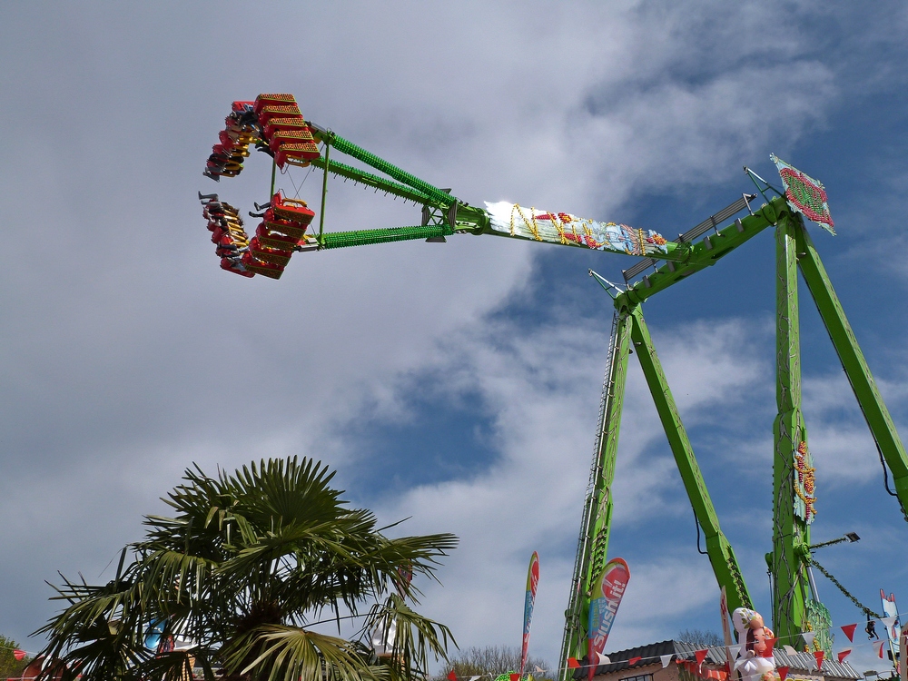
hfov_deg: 55.4
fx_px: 866
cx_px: 454
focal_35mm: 33
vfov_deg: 42.9
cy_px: 340
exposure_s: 1/1000
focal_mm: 5.8
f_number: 5.6
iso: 100
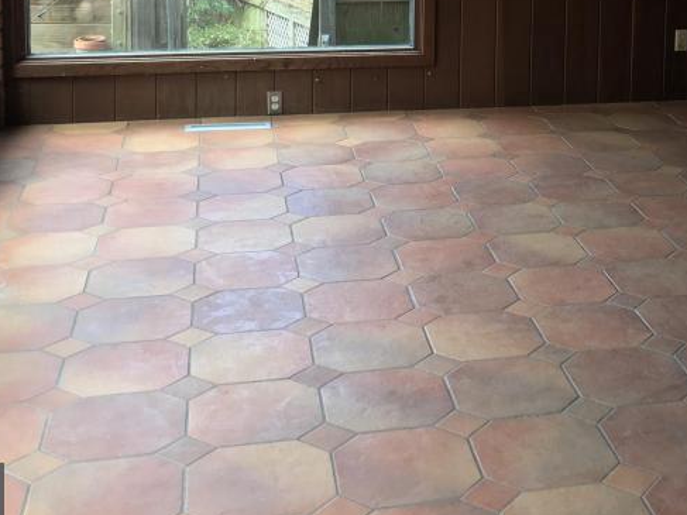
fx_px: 1210
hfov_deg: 30.9
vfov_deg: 22.9
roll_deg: -1.8
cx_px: 550
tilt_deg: -6.9
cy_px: -21
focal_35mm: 61
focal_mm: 4.15
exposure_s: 1/60
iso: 25
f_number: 2.2
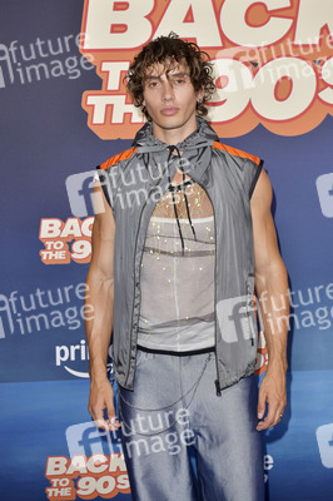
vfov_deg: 32.4
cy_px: 250
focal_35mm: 62
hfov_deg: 21.9
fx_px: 862
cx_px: 166
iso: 800
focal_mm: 62
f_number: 6.3
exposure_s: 1/200
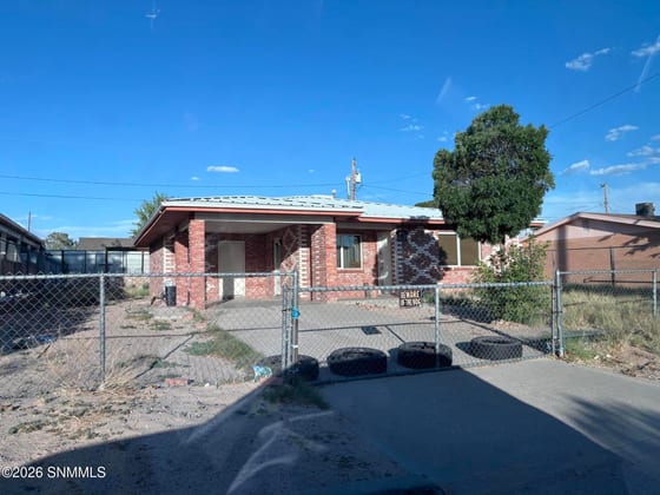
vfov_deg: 53.1
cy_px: 248
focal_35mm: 26
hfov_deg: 67.3
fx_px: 496
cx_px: 330
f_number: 1.6
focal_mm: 5.96
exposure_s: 1/442
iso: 50
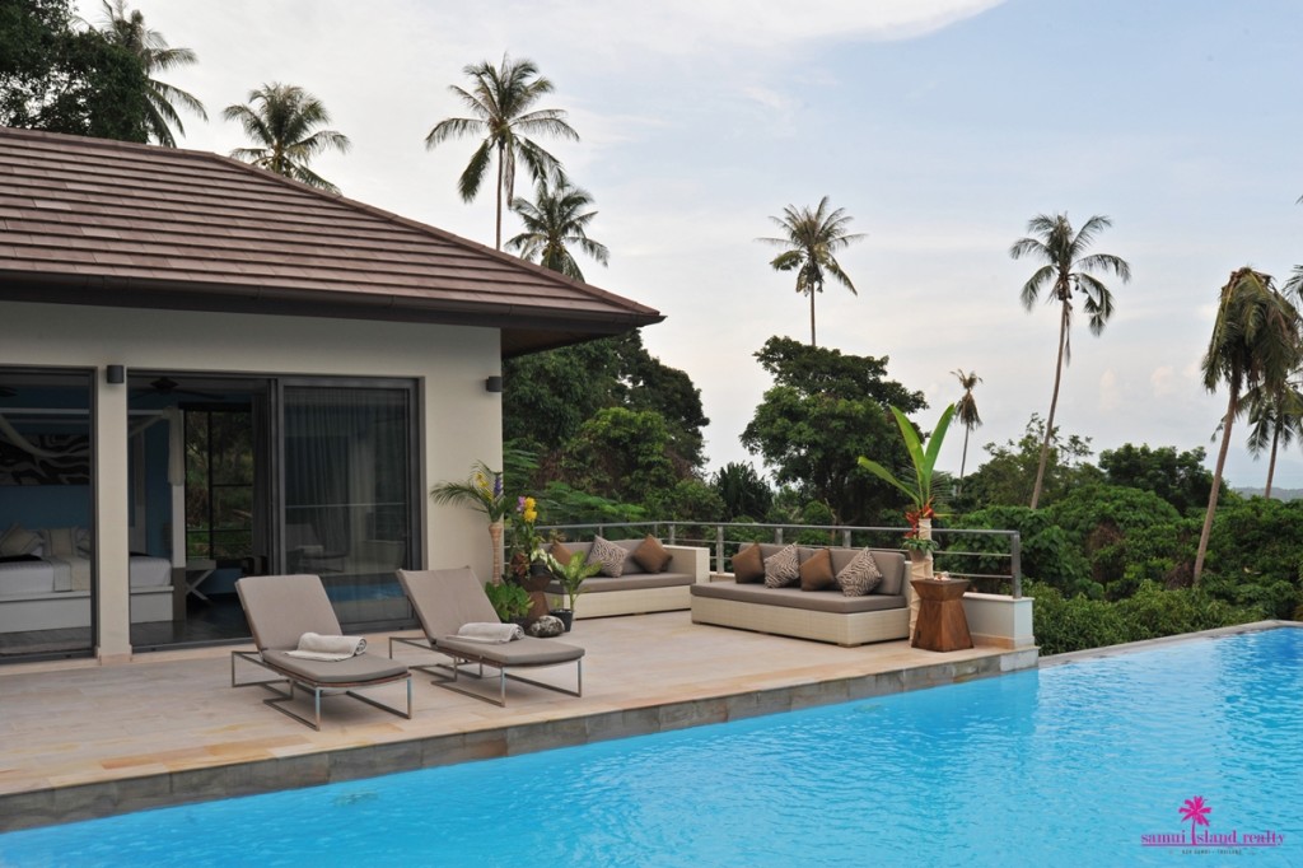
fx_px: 1266
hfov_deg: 54.4
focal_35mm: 35
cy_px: 434
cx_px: 652
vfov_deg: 37.8
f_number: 13
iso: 400
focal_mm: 35
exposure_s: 1/125
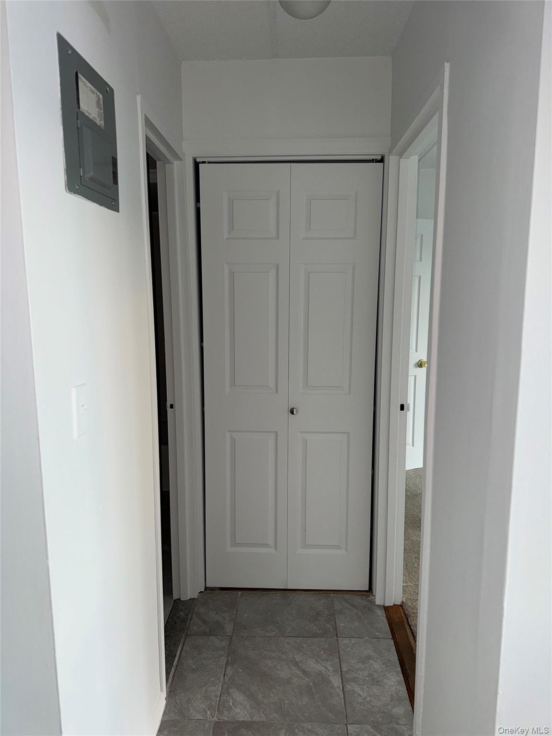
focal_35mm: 24
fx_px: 510
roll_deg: +0.1
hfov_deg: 56.8
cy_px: 368
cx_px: 276
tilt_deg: -7.1
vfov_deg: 71.6
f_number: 1.78
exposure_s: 1/74
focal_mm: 6.76
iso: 50
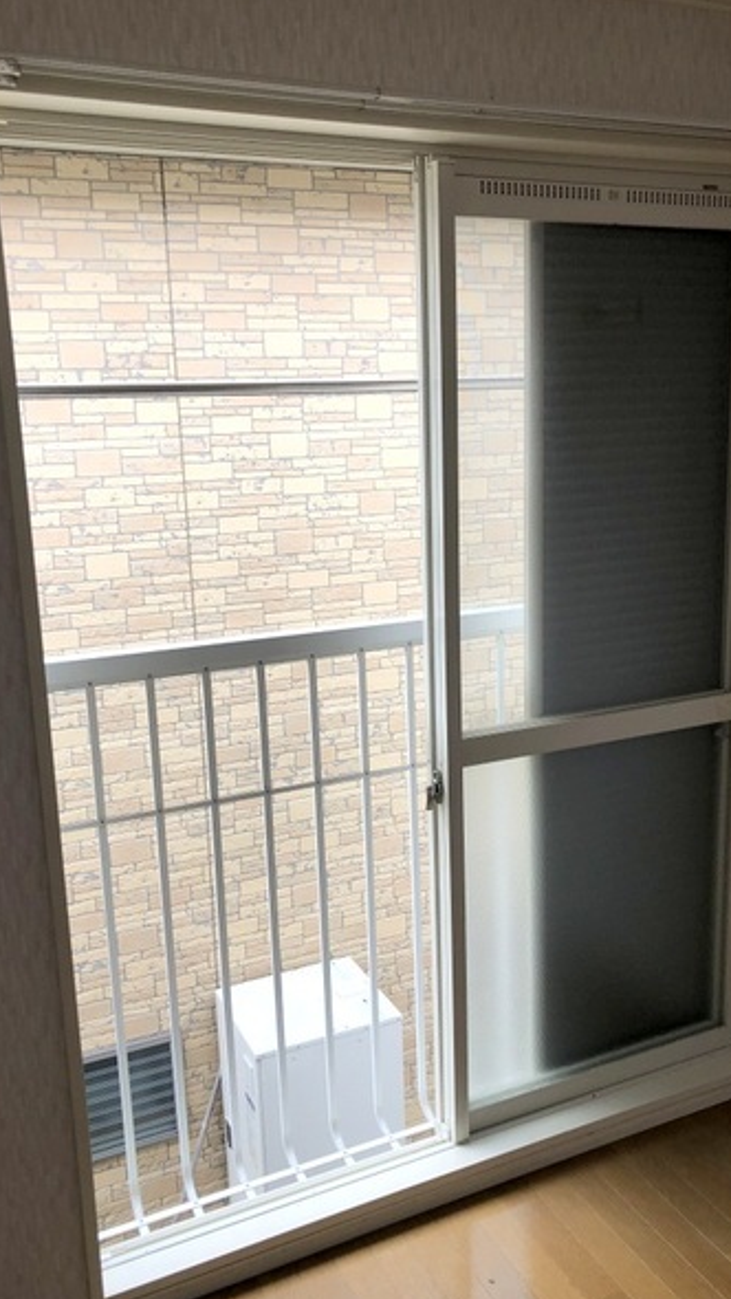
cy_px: 652
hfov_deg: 37.8
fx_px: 1068
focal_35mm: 31
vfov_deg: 62.6
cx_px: 343
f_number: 1.8
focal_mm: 3.99
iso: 25
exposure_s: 1/120
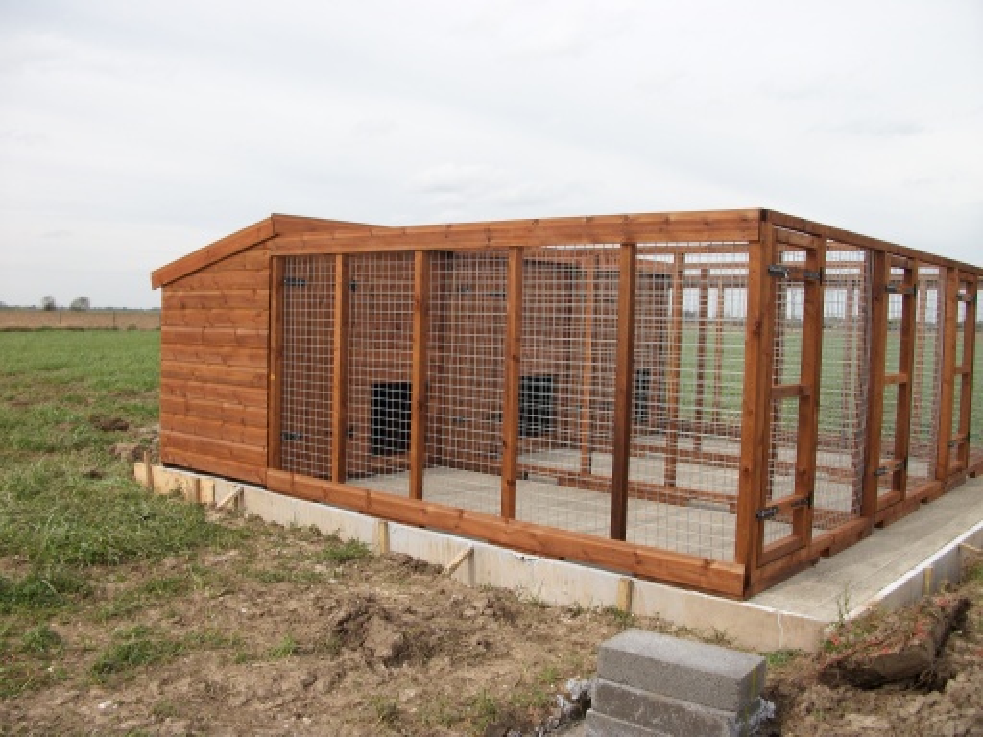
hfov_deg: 58.4
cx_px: 492
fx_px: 880
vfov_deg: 45.4
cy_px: 368
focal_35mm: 31
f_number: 8.8
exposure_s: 1/101
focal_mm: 5.7
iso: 80
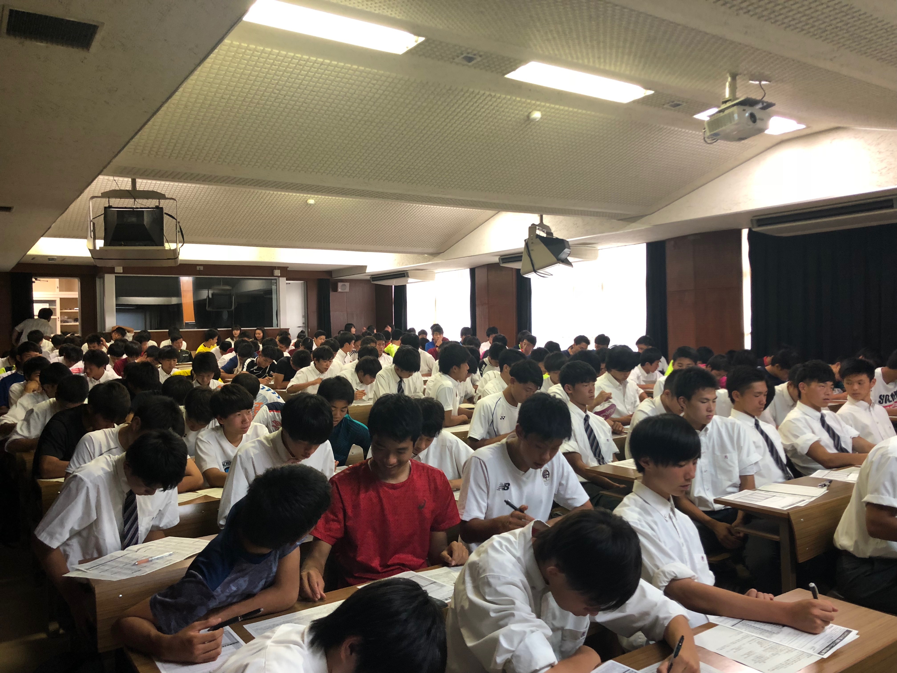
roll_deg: +1.4
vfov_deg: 49.7
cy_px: 336
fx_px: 726
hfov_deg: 63.4
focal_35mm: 28
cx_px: 448
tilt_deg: -0.2
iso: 40
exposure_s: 1/15
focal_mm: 3.99
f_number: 1.8
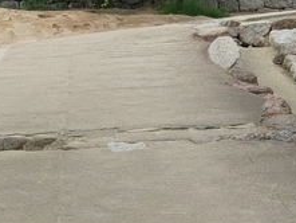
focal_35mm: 94
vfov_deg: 15.7
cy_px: 59
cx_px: 47
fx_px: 804
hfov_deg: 20.5
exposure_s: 1/1043
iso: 100
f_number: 1.8
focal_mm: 4.58
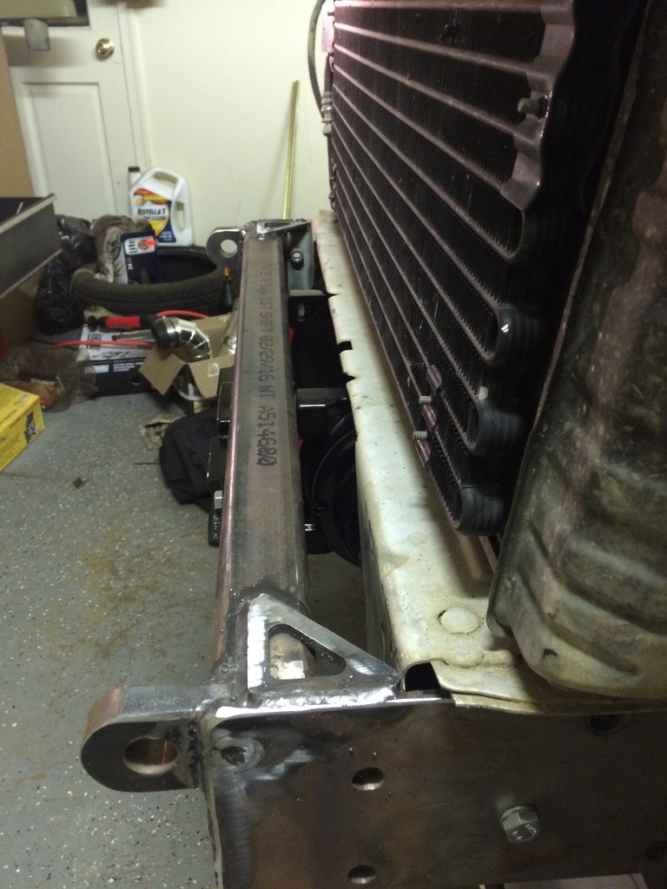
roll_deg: +2.5
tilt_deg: -30.8
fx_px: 745
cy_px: 444
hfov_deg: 48.2
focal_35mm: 29
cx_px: 334
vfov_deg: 61.7
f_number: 2.2
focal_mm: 4.15
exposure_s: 1/17
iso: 320
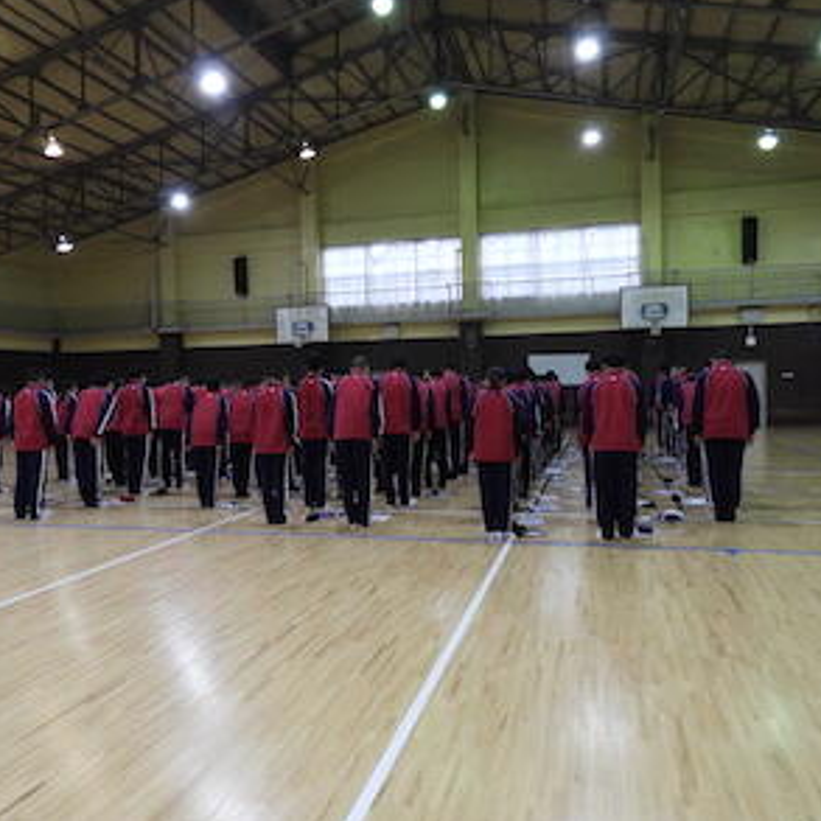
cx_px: 350
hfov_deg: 55.4
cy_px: 406
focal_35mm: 29
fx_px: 778
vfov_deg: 55.6
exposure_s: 1/30
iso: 180
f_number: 3.3
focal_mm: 4.3
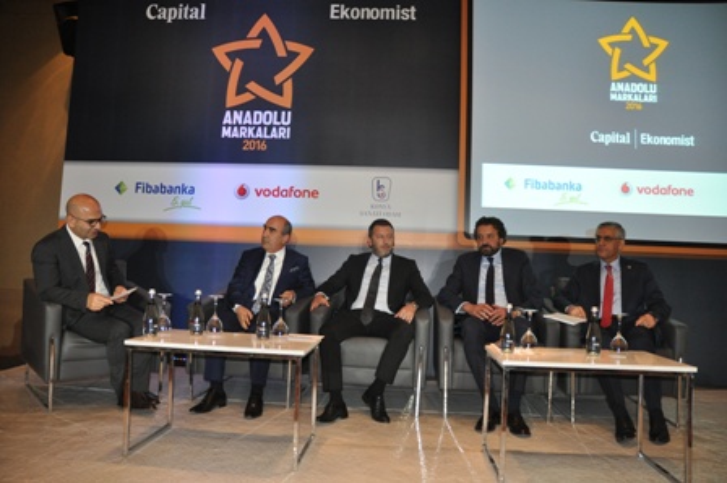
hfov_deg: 67.4
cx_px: 364
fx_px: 545
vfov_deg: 47.9
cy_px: 242
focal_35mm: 27
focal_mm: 18
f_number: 3.5
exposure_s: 1/60
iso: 800
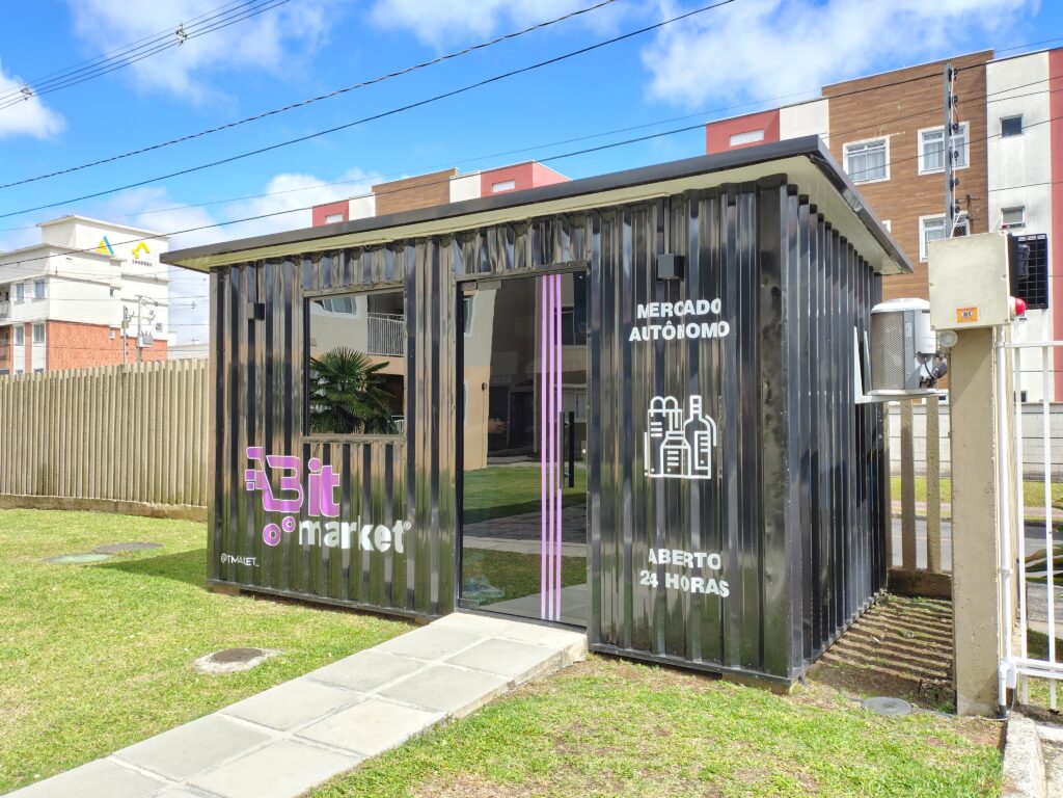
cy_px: 399
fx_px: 768
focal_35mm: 25
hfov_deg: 69.4
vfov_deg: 54.9
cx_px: 532
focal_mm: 4.71
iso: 147
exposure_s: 1/873
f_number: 1.7
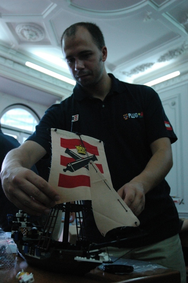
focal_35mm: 36
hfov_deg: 36.8
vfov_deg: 53.2
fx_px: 283
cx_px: 94
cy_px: 142
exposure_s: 1/80
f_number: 4.5
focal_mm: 24
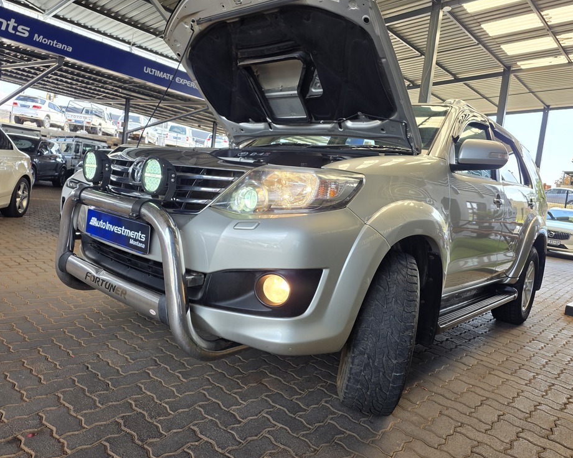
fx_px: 424
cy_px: 225
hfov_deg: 68.1
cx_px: 278
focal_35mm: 25
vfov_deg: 56.8
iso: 40
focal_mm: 6.25
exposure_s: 1/180
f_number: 1.7
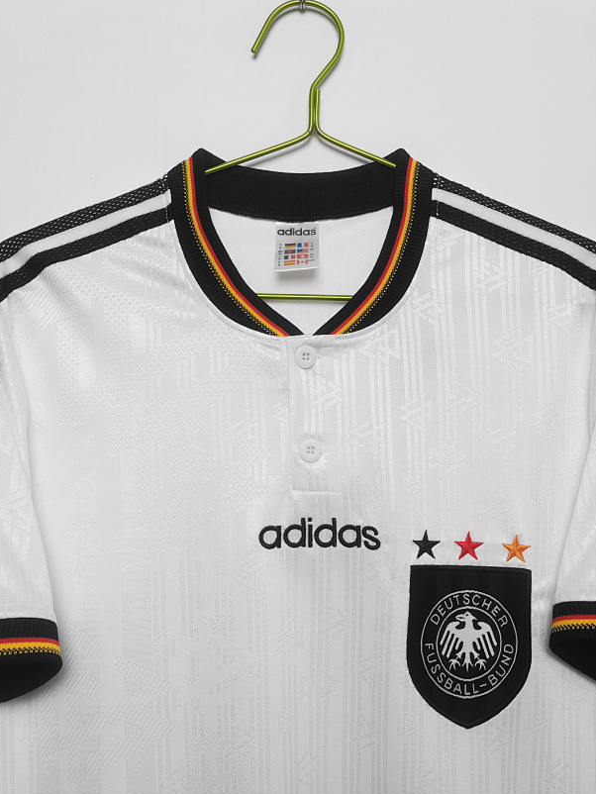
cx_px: 306
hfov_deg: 40.7
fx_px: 803
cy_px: 400
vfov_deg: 52.6
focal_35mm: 35
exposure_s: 1/120
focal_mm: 5.58
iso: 64
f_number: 1.8
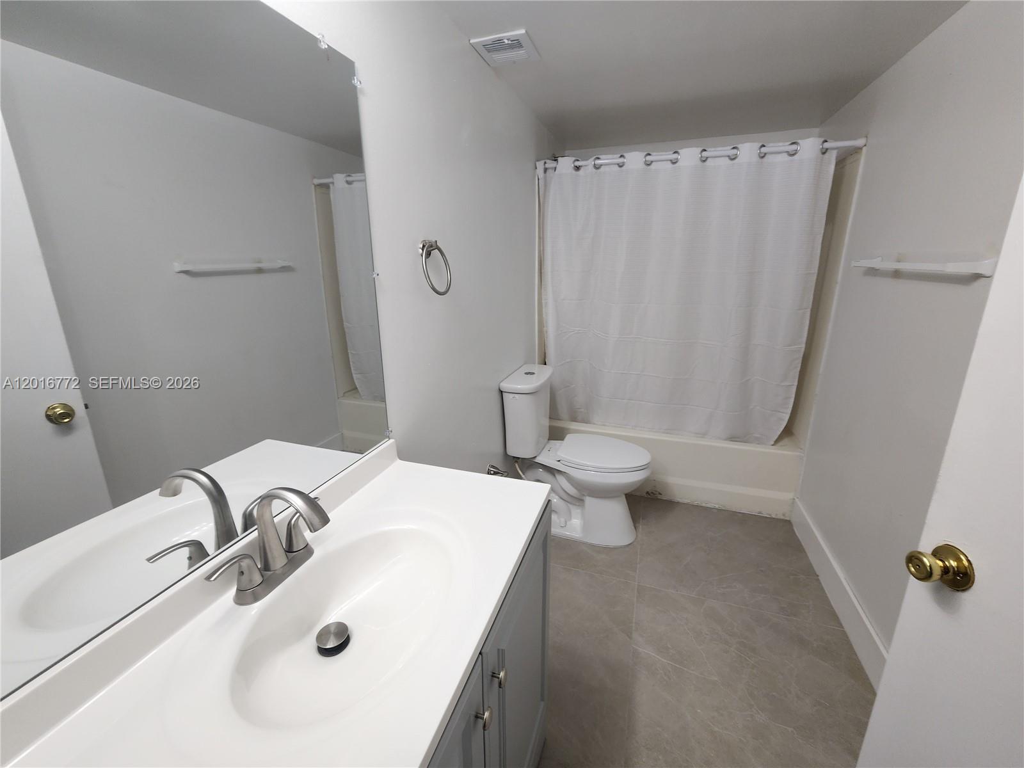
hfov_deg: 106.2
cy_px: 384
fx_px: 385
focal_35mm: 13
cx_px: 512
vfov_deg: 89.9
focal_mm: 2.2
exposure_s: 1/60
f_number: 2.2
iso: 100
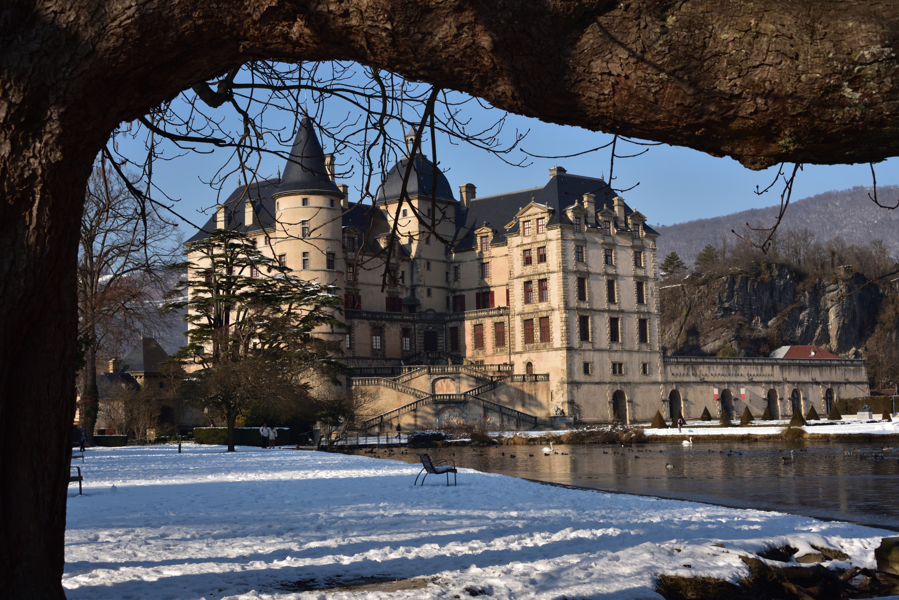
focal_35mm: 48
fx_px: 1199
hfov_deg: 41.1
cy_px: 300
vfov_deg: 28.1
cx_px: 450
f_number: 10
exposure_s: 1/400
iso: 200
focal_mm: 48
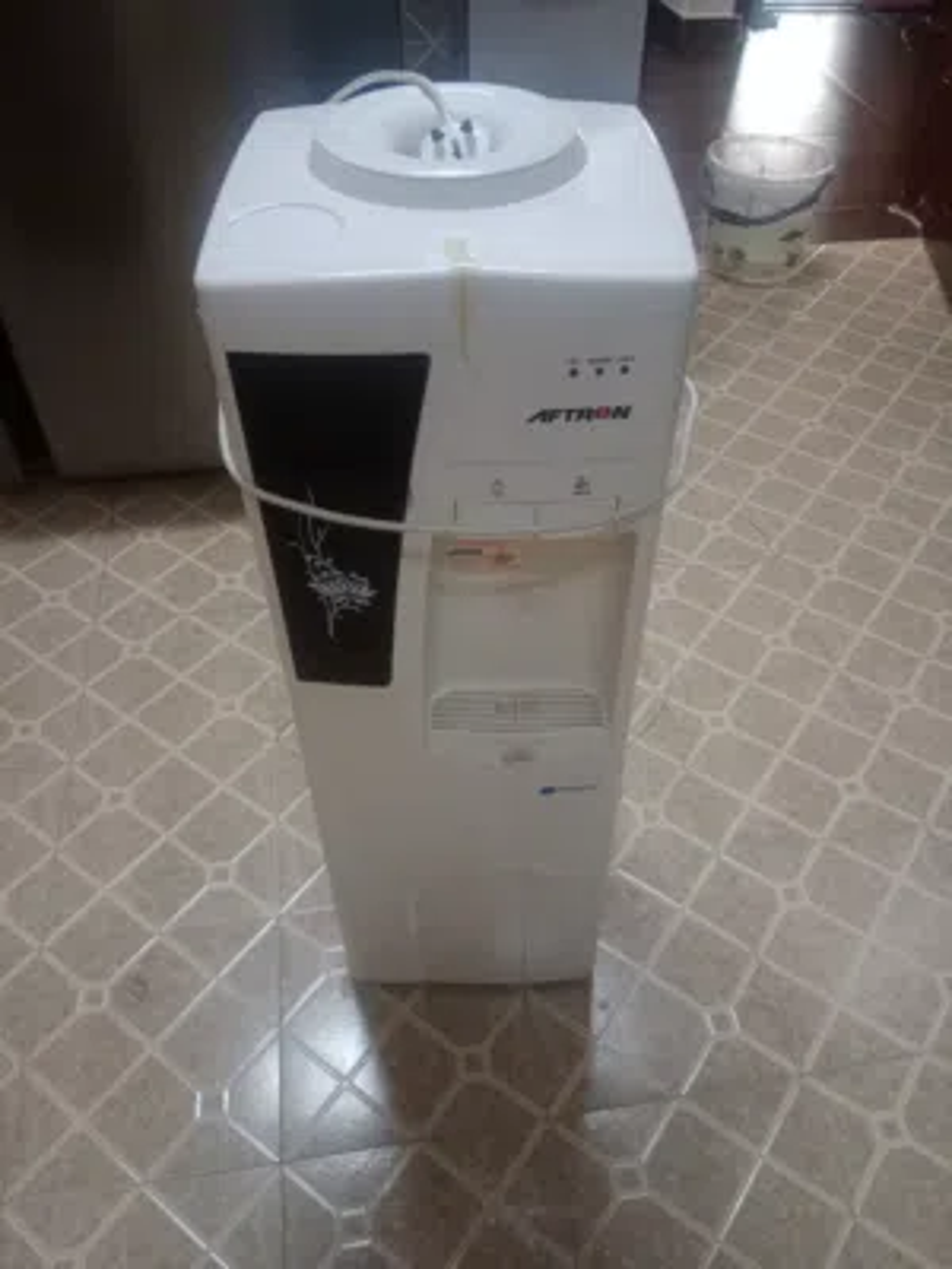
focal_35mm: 26
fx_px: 953
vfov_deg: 67.3
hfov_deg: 53.1
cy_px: 634
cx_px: 476
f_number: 1.8
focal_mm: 3.96
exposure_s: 1/25
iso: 1723
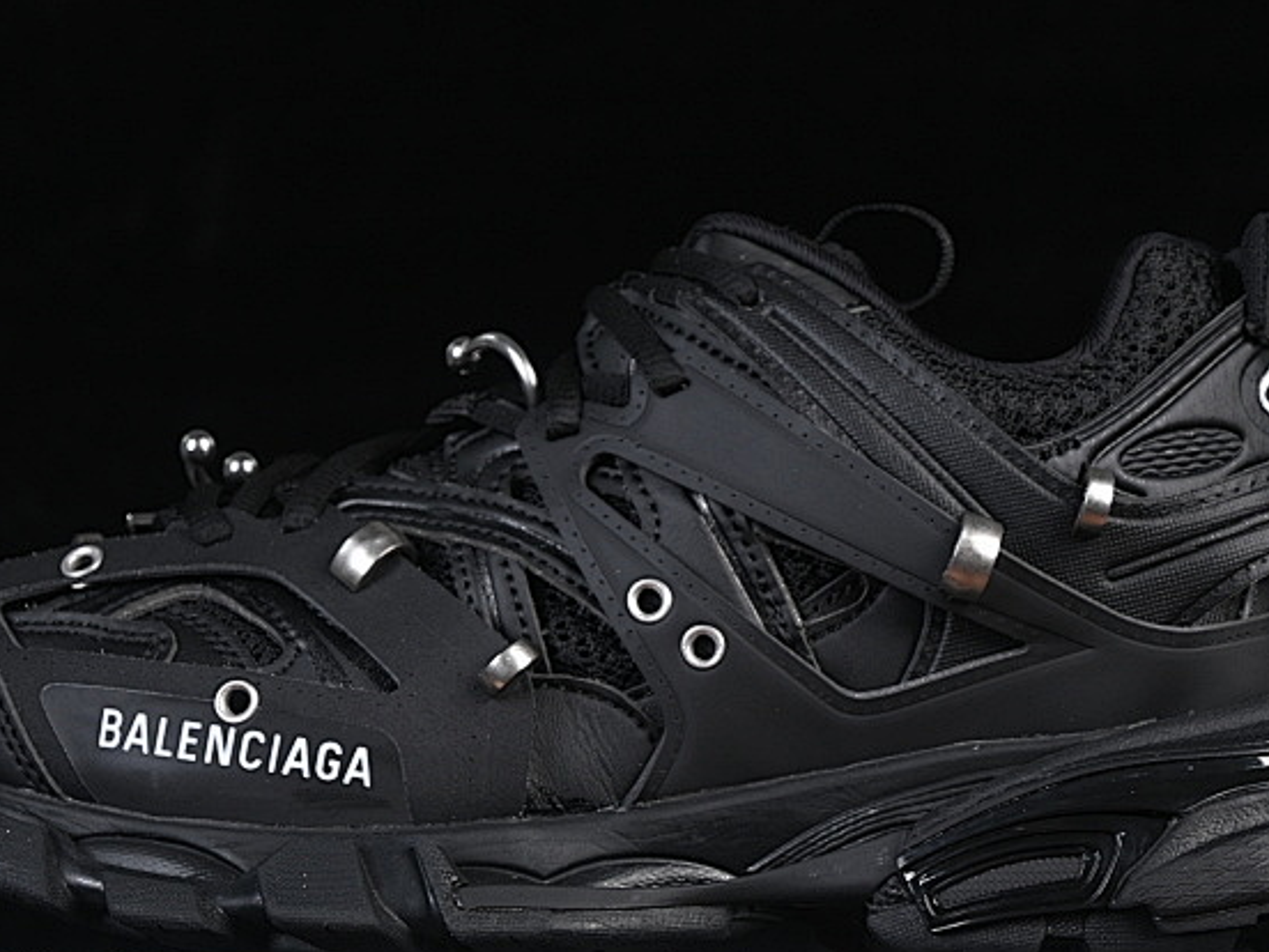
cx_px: 669
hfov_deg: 14.0
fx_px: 5169
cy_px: 451
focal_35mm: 141
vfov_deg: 10.5
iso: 160
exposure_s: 1/60
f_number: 6.3
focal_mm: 50
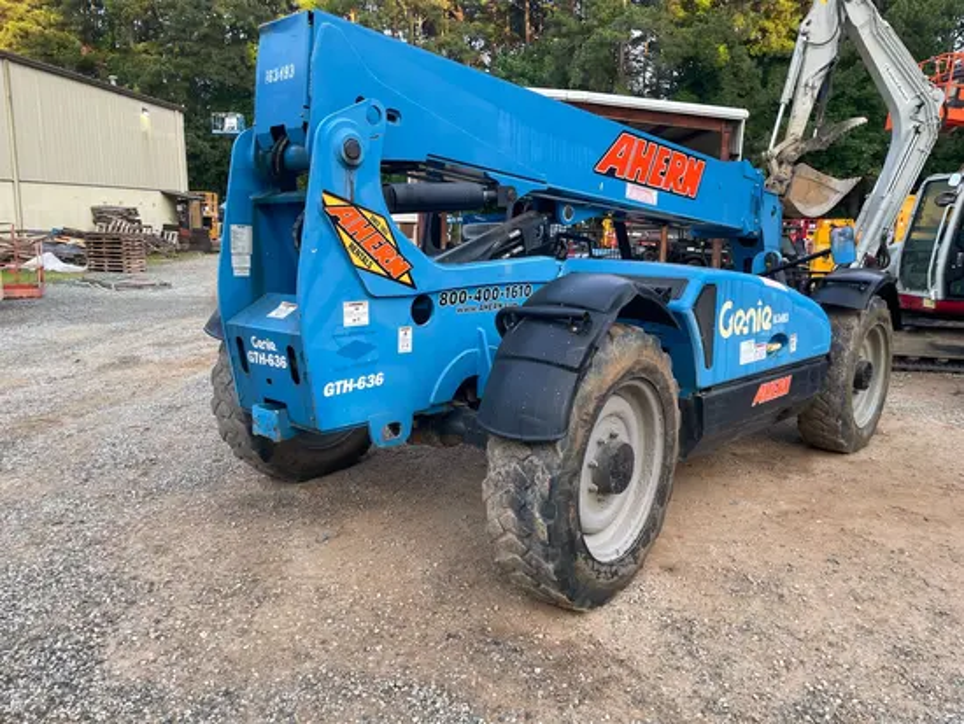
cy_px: 362
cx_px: 482
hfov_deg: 67.3
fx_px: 724
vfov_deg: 53.1
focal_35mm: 26
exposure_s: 1/121
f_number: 1.6
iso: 50
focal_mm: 4.2
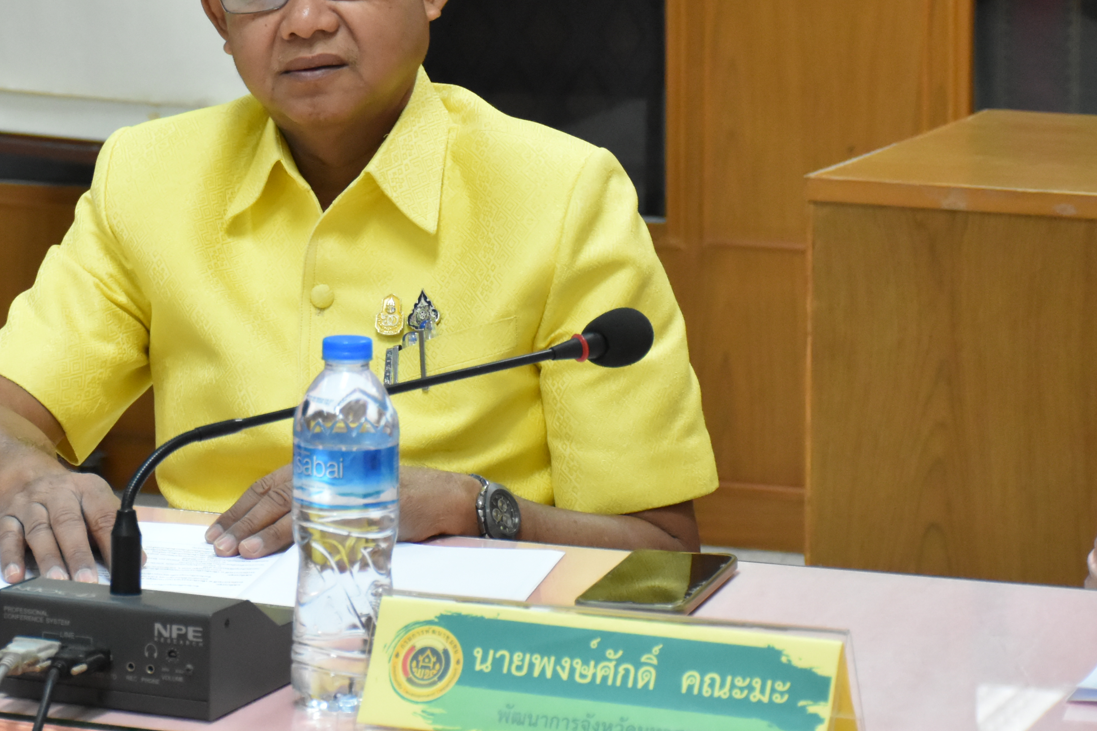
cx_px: 317
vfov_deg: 9.5
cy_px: 138
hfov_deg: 14.2
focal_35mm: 144
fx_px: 4387
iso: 3200
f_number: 4.8
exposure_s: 1/125
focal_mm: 56
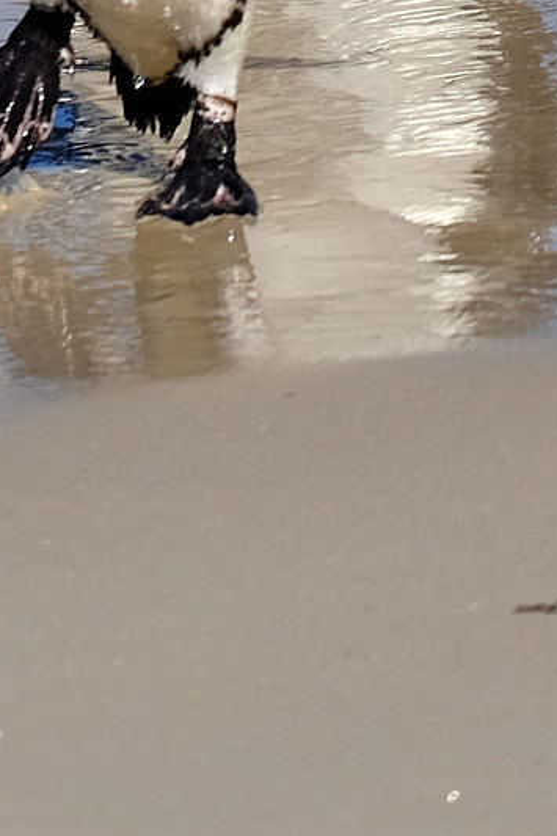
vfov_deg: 2.3
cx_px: -30
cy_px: -389
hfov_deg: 1.5
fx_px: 20923
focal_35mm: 901
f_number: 4.8
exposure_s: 1/2700
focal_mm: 200
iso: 200
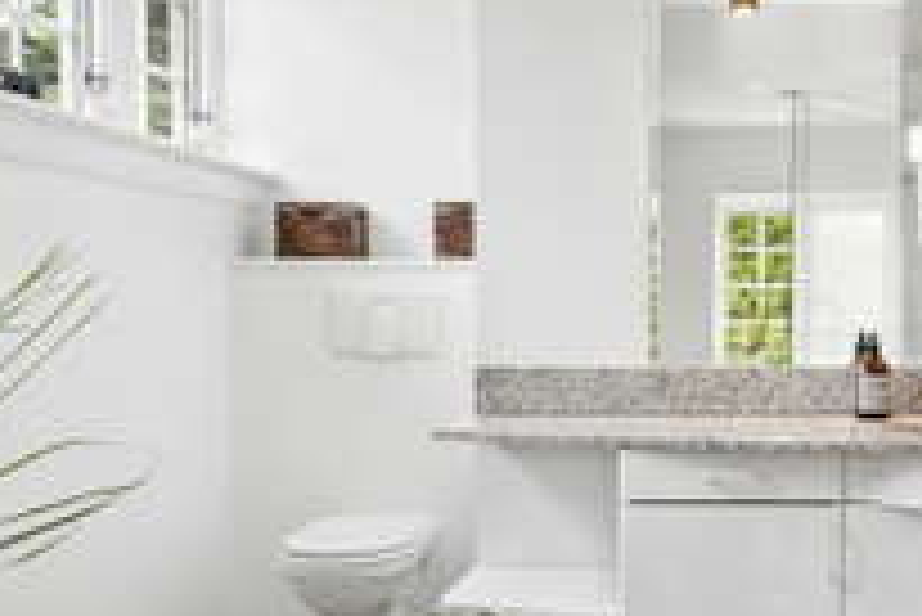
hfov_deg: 40.8
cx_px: 744
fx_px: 1179
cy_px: 324
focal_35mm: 46
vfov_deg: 29.3
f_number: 8
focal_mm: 15
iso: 200
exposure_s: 1/100
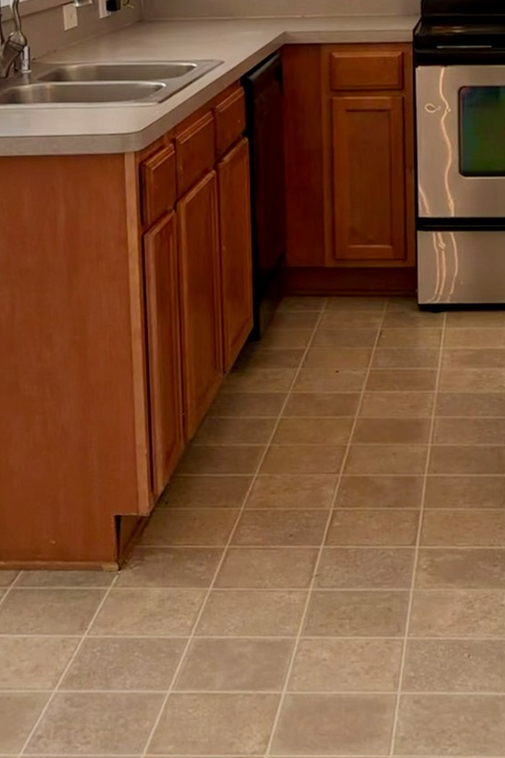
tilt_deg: -5.4
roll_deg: +1.3
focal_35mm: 66
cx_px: 429
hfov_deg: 20.3
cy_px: 67
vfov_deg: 29.2
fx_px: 1389
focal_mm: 5.96
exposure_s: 1/120
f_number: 1.6
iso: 125
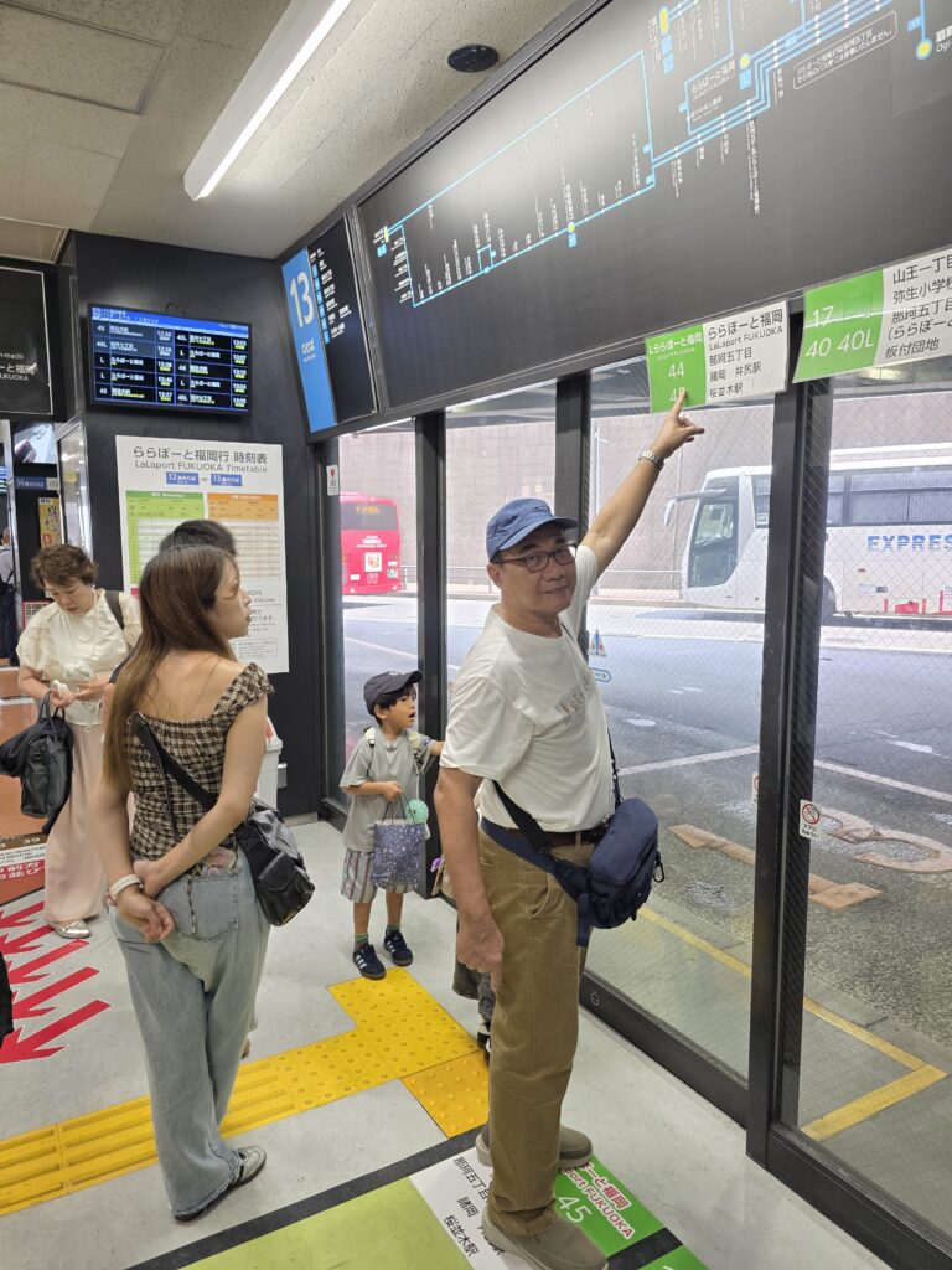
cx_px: 476
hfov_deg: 58.9
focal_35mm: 23
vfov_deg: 73.9
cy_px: 635
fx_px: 843
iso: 160
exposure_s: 1/180
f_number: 1.7
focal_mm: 6.3
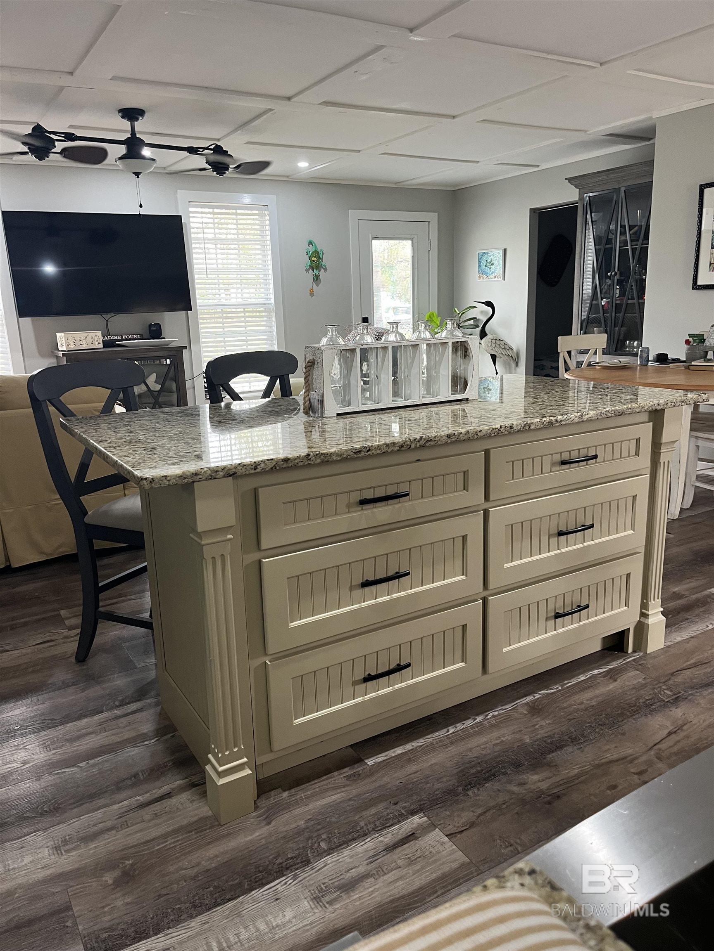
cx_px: 357
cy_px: 476
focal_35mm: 26
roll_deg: +2.2
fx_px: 715
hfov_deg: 53.1
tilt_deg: -15.3
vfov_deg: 67.3
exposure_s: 1/60
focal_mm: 5.1
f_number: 1.6
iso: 200
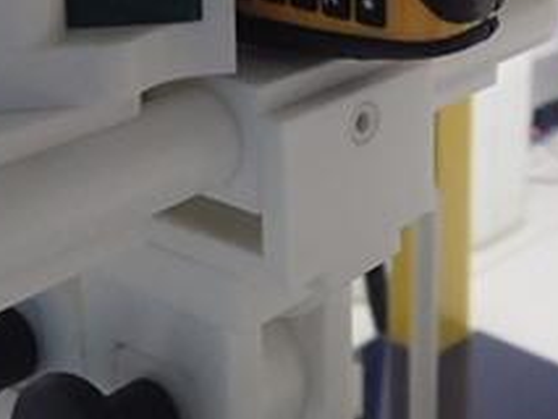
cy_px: -63
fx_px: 1210
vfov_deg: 18.8
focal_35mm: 75
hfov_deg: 25.1
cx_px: 508
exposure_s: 1/30
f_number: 2
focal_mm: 4.5
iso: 400
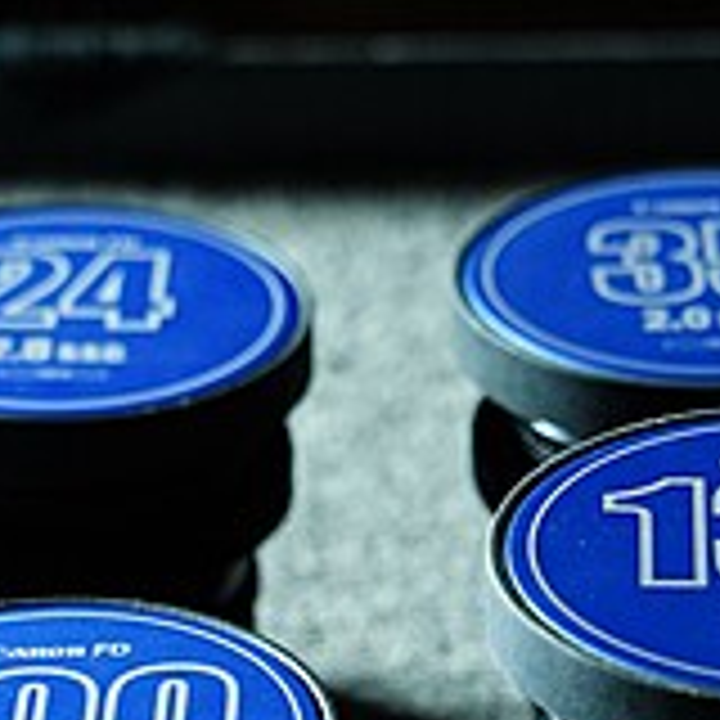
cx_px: 279
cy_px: 846
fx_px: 4505
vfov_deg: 9.0
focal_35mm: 191
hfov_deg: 9.1
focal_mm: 54.7
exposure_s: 1/60
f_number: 4.5
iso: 2000
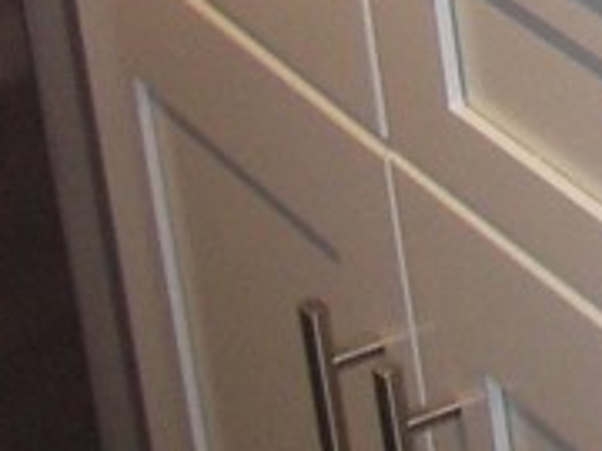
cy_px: -561
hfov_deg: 8.2
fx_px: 3756
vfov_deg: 6.6
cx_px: 1615
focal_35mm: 216
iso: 100
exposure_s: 1/30
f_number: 3.3
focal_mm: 6.3
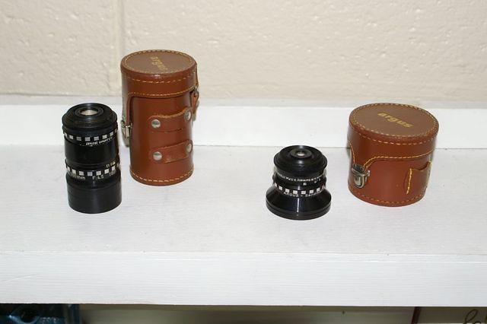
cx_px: 244
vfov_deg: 22.6
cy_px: 162
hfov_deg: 33.4
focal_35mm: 60
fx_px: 811
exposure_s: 1/80
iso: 400
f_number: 5.6
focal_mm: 40
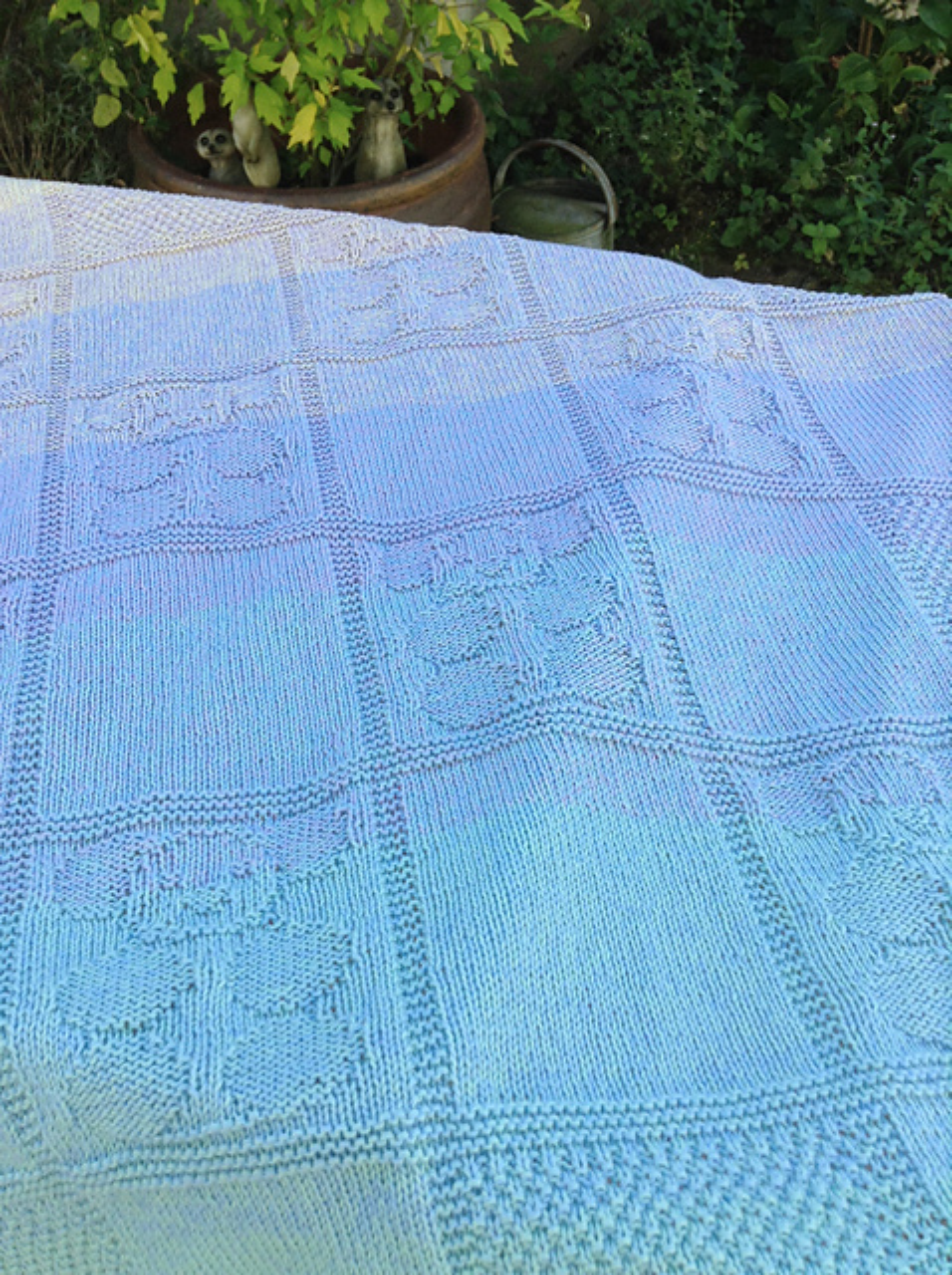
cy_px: 638
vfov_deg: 55.4
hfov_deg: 42.8
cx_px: 476
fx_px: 1213
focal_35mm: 33
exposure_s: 1/300
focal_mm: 3.3
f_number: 2.4
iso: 25
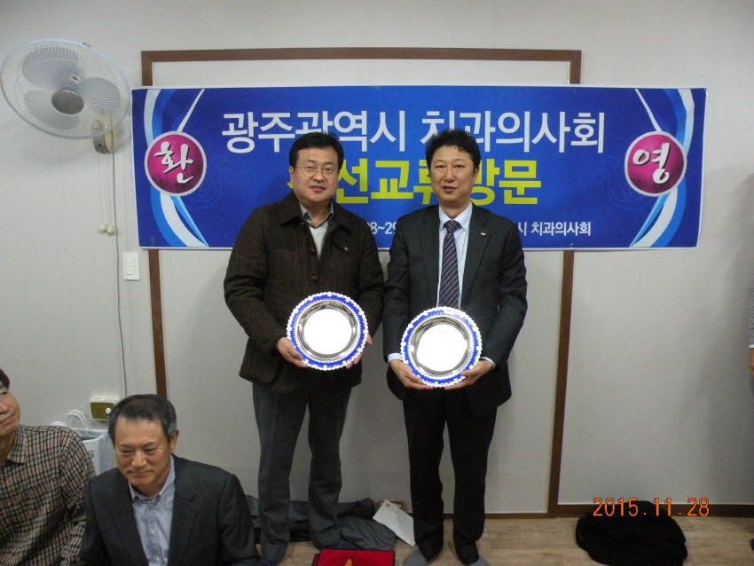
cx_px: 377
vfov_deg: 51.4
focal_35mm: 27
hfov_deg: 65.3
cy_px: 283
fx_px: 588
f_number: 2.8
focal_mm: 4.7
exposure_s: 1/44.8
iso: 400
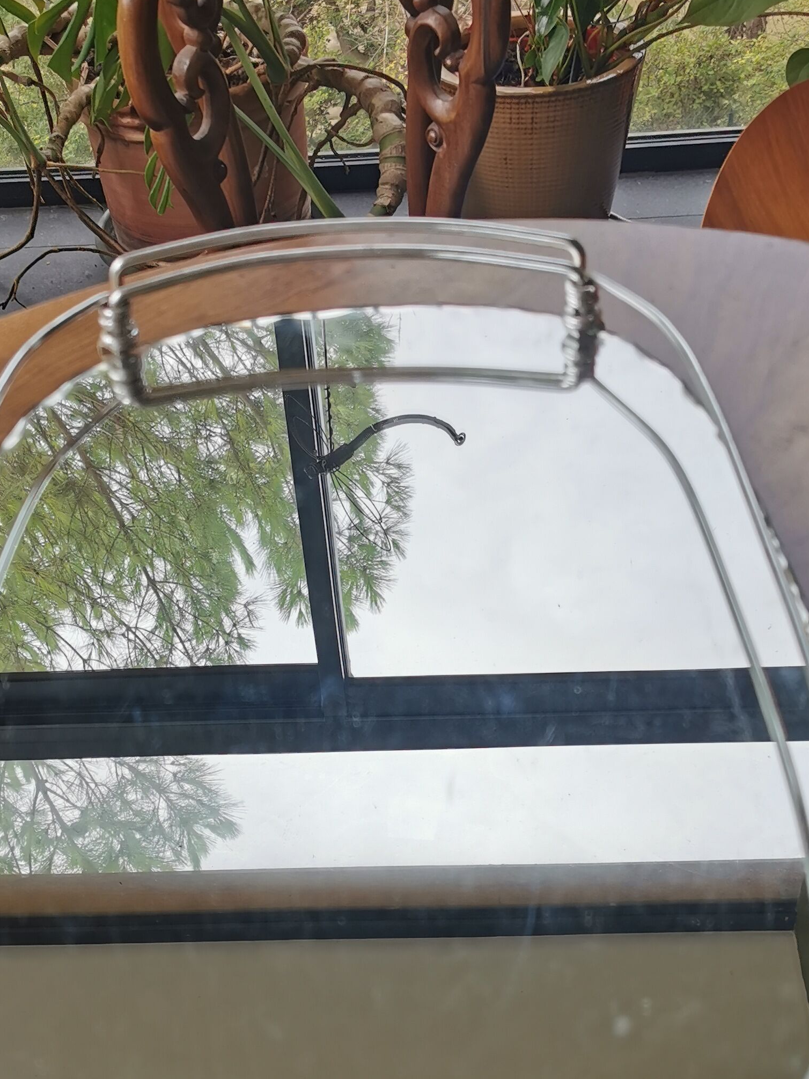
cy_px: 749
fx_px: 1527
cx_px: 398
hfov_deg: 29.7
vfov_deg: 38.3
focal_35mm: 49
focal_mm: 5.56
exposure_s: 1/1905
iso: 50
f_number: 1.6
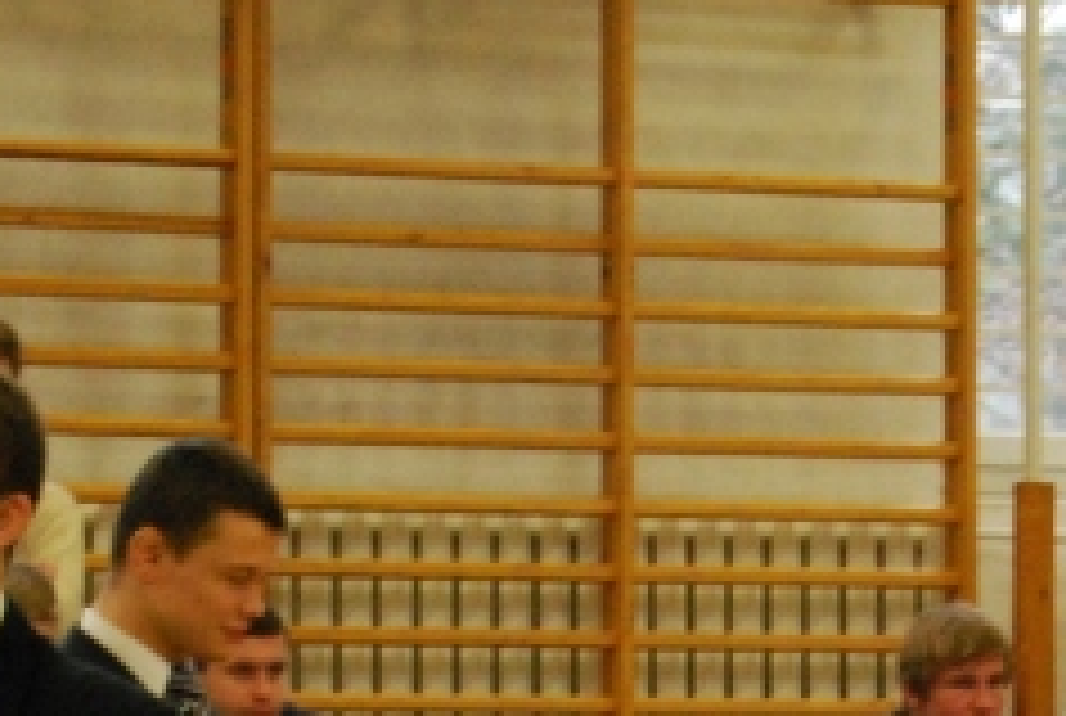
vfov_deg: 6.3
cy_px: 941
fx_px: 6477
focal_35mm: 218
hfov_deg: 9.4
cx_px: 346
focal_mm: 55
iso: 1600
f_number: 5.6
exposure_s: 1/40
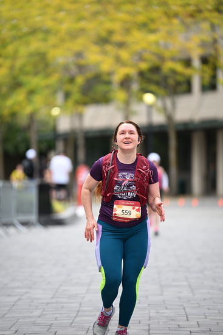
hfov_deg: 6.9
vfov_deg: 10.3
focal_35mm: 200
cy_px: 168
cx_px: 112
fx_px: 1857
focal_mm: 200
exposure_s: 1/2000
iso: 640
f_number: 2.8
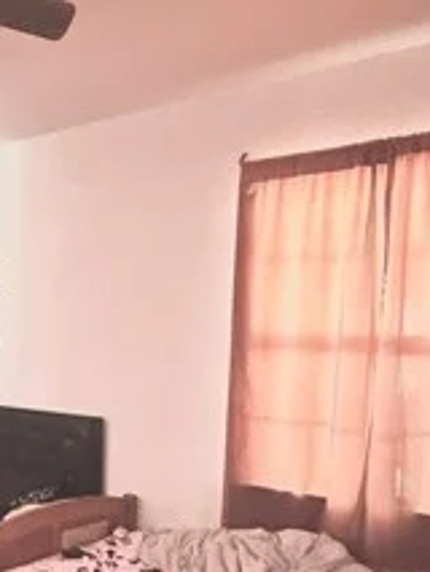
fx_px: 695
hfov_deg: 32.9
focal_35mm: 42
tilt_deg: -7.0
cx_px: 56
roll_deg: +0.1
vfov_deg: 43.4
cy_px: 427
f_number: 2.2
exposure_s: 1/40
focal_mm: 2.22
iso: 1250
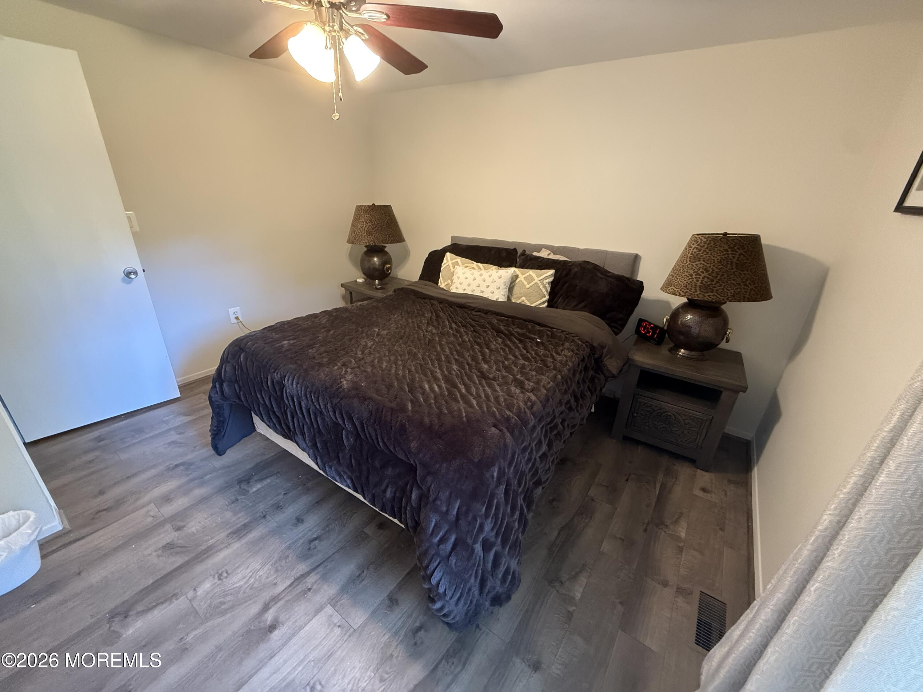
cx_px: 462
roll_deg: -2.5
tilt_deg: -22.2
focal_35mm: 14
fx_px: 373
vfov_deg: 85.7
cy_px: 346
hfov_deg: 102.1
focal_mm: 2.22
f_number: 2.2
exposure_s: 1/60
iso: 800
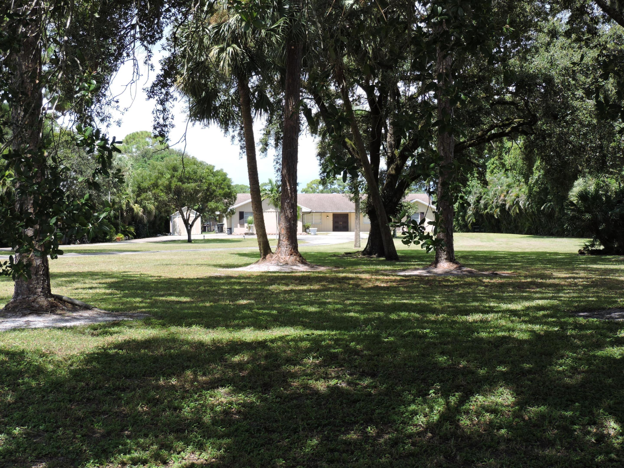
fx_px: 991
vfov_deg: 26.6
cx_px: 312
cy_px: 234
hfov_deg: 34.9
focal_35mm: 55
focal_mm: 9.8
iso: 100
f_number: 3.7
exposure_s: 1/400
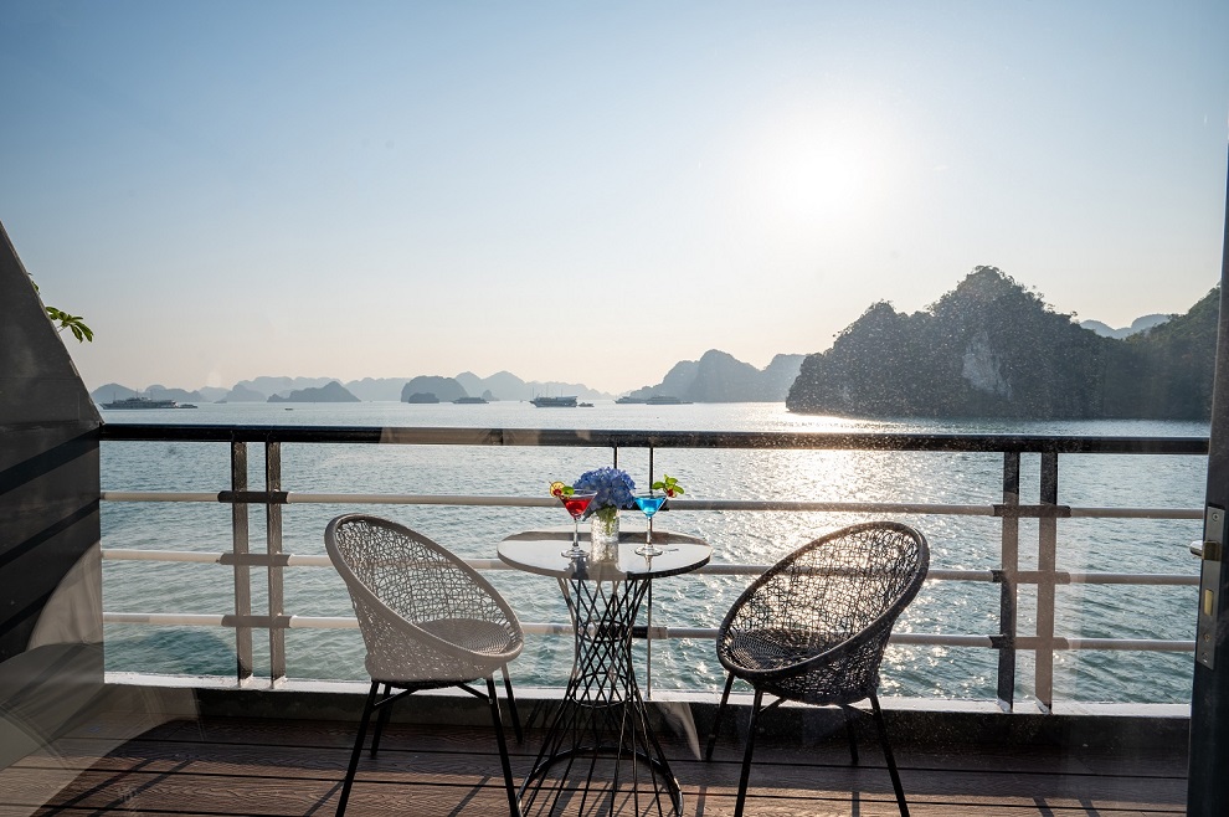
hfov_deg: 95.0
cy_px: 408
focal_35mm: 16
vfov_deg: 71.9
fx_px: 563
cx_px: 614
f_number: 10
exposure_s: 1/400
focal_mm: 16.5
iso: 100
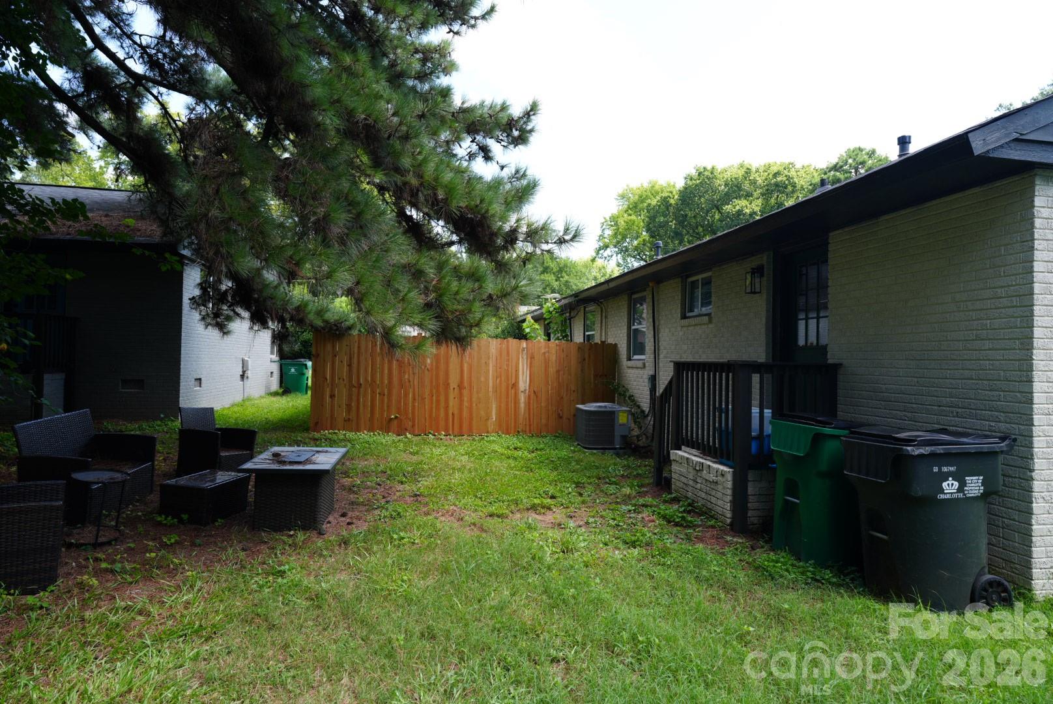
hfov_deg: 81.2
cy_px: 352
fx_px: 615
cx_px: 526
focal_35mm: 21
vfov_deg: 59.6
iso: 100
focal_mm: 21
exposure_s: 1/125
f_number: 4.5
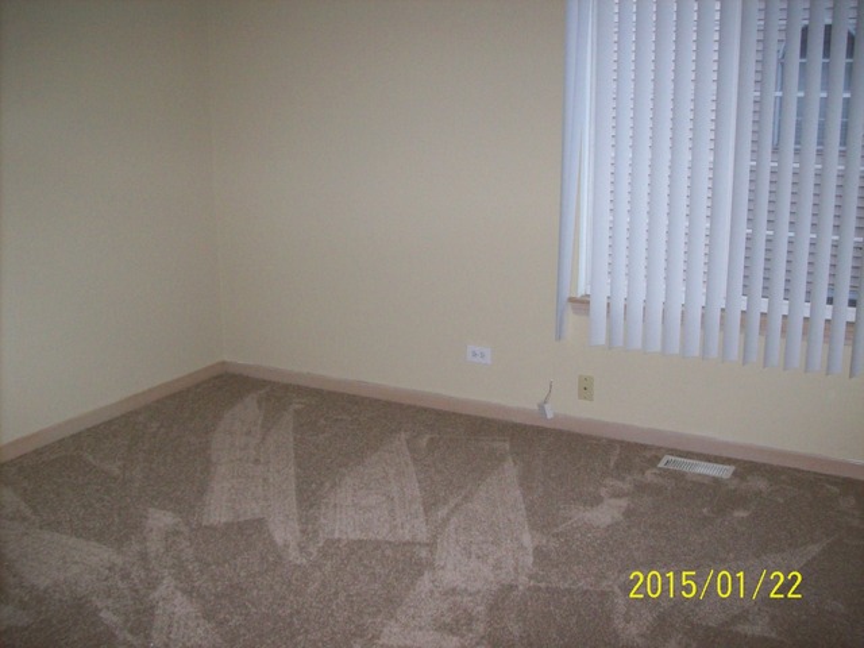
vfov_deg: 39.7
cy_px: 324
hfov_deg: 51.4
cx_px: 432
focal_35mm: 36
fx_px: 899
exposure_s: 1/64
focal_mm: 6
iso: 200
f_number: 2.7
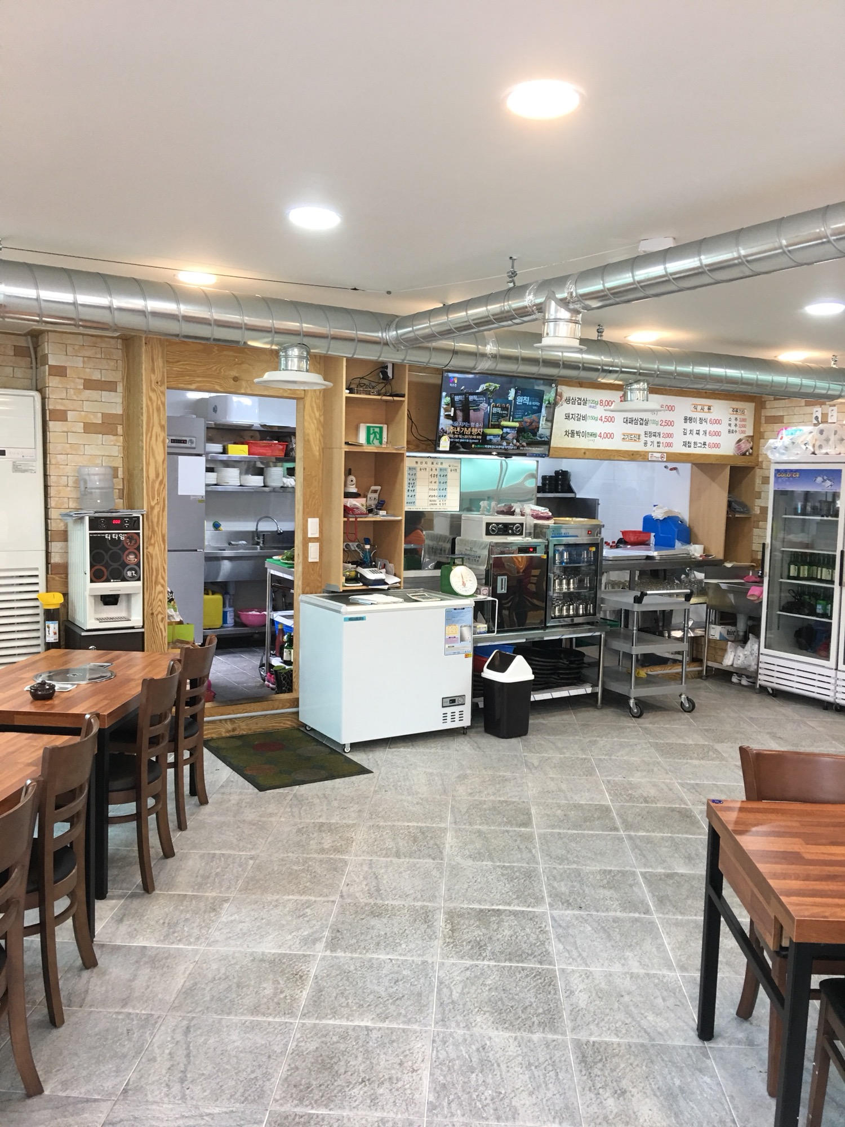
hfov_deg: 48.2
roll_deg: -1.6
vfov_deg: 61.7
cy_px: 564
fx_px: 944
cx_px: 422
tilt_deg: -5.1
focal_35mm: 29
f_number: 2.2
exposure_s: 1/30
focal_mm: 4.15
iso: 40
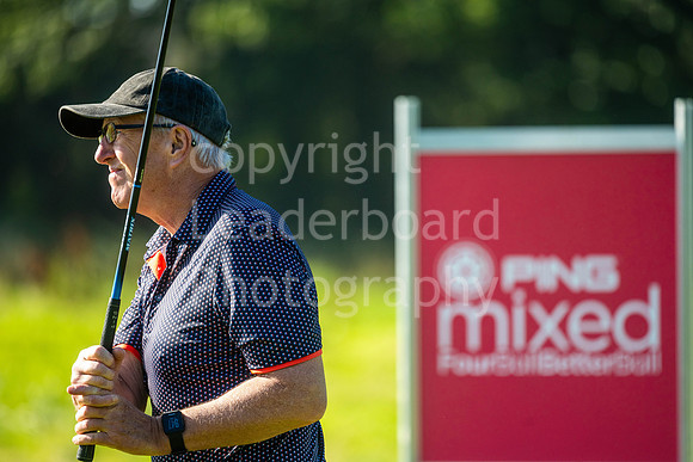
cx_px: 346
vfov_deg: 4.6
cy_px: 231
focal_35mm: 300
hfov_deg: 6.9
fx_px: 5776
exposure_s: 1/1600
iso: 250
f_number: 4
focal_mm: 300
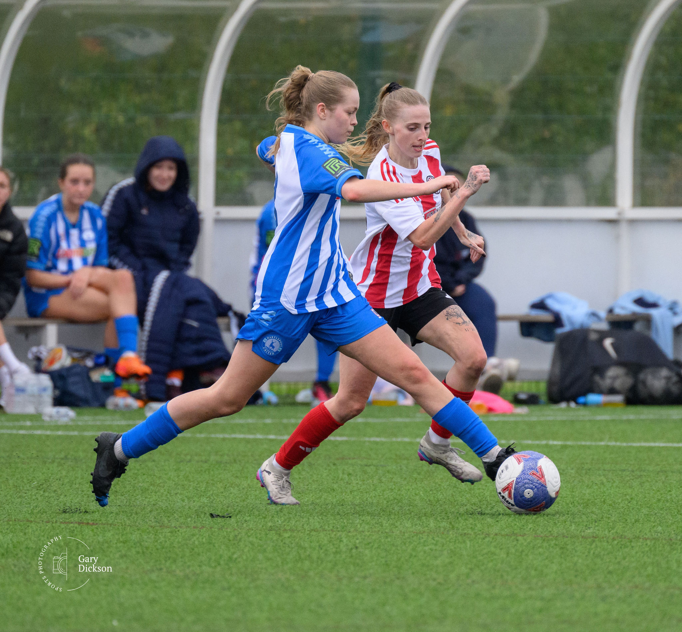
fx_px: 17600
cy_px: 268
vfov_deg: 2.1
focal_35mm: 819
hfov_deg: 2.2
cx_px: 400
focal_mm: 400
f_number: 5.6
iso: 2200
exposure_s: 1/1000
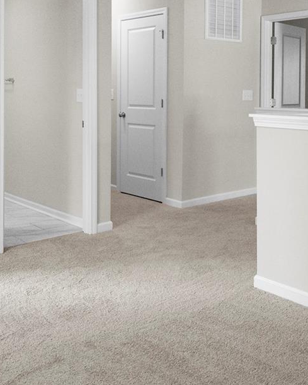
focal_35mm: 44
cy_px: 96
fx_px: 502
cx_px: 214
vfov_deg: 40.8
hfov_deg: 33.7
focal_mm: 14
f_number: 8
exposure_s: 1/320
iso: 6400
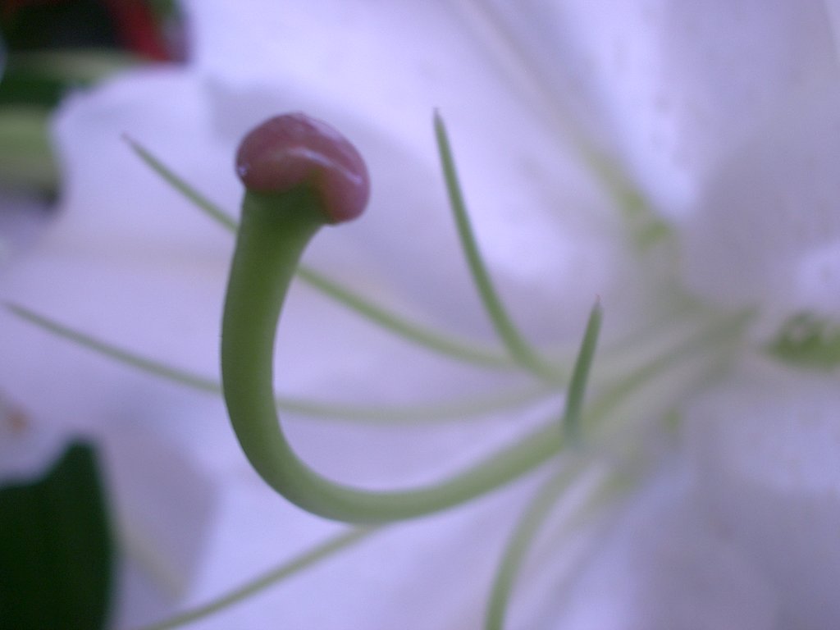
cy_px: 315
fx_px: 1505
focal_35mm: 62
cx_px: 420
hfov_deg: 31.2
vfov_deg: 23.7
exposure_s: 1/50
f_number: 3.5
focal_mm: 10.2
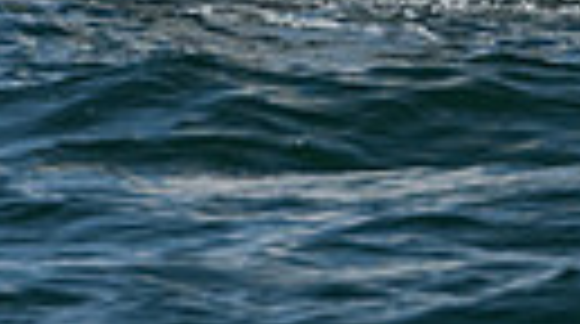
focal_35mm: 1188
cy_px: -392
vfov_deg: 1.0
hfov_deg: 1.8
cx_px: 367
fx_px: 18237
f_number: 8
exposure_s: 1/2500
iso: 400
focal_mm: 210
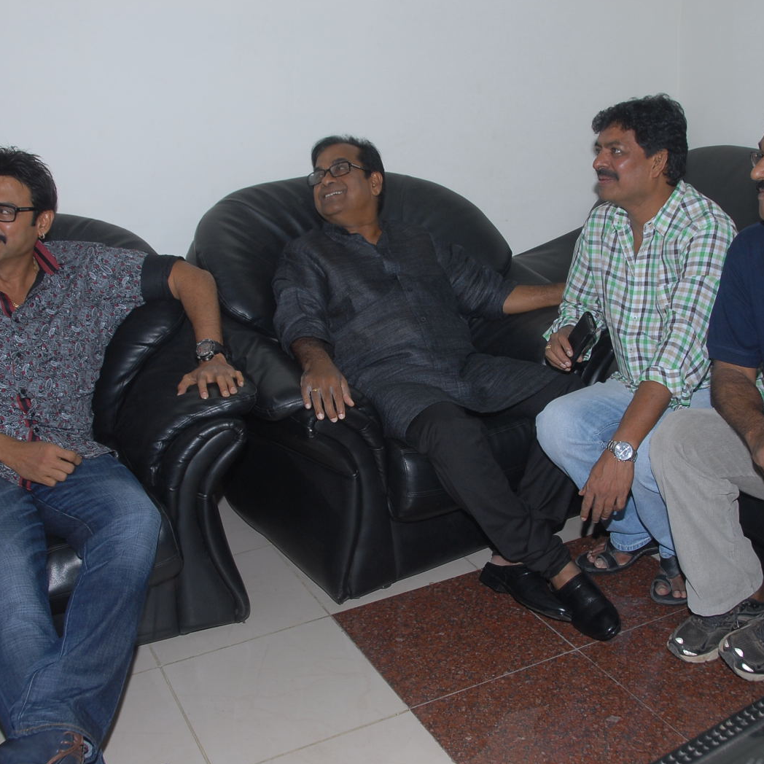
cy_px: 376
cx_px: 418
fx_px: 974
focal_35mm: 39
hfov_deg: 42.8
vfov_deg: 42.8
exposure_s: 1/125
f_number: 6.3
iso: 200
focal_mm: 20
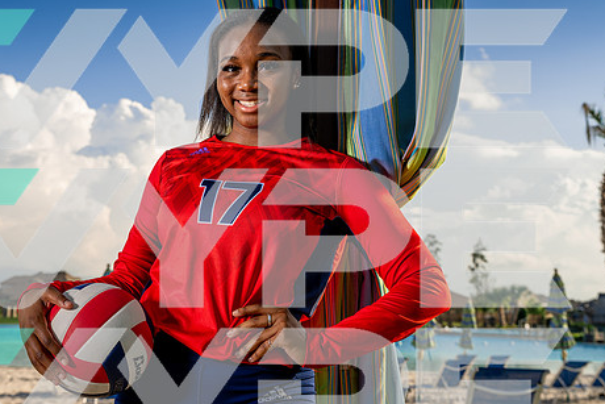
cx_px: 237
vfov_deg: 23.4
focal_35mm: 58
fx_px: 975
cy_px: 239
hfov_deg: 34.3
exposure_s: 1/250
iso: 100
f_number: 5.6
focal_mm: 46
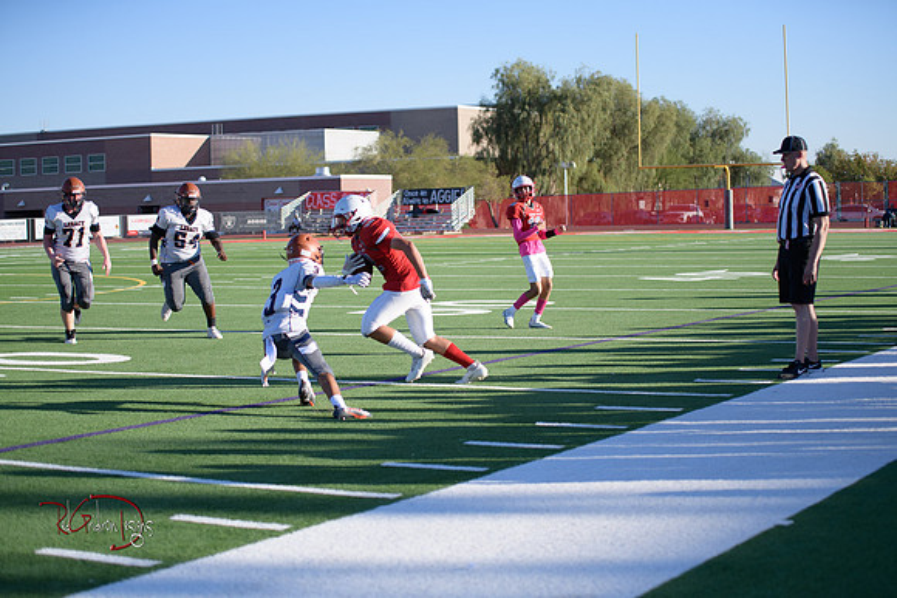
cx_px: 448
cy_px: 299
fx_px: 1744
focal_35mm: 70
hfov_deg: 28.8
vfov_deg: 19.5
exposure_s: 1/5000
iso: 450
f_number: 2.8
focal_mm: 70
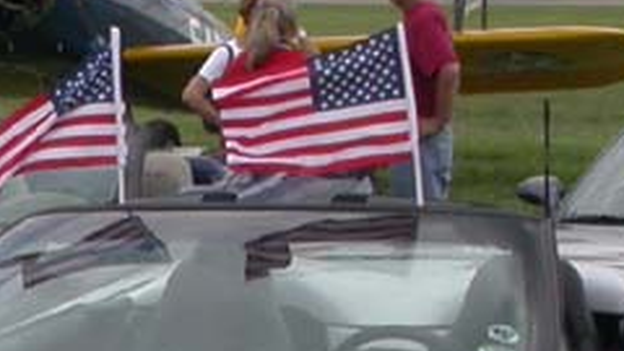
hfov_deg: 12.1
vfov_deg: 6.8
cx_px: 36
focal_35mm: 177
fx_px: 2929
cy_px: 468
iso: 100
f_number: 7.5
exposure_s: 1/307
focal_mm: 7.85
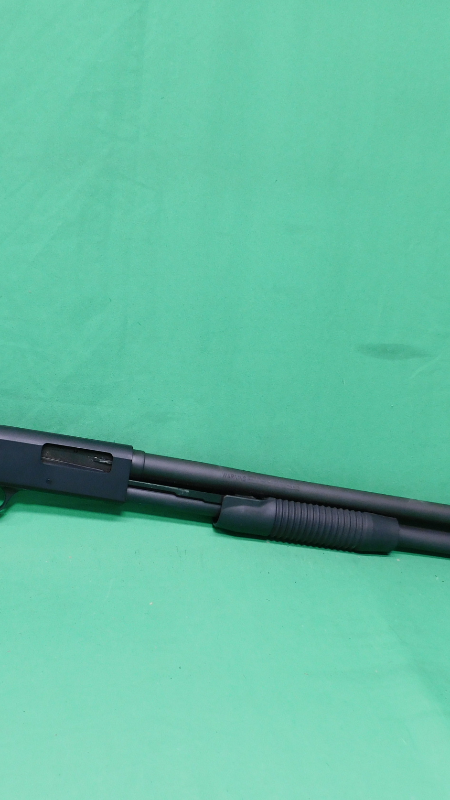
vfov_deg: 58.0
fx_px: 721
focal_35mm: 34
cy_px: 405
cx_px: 83
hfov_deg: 33.5
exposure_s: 1/30
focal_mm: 4
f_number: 3
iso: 160
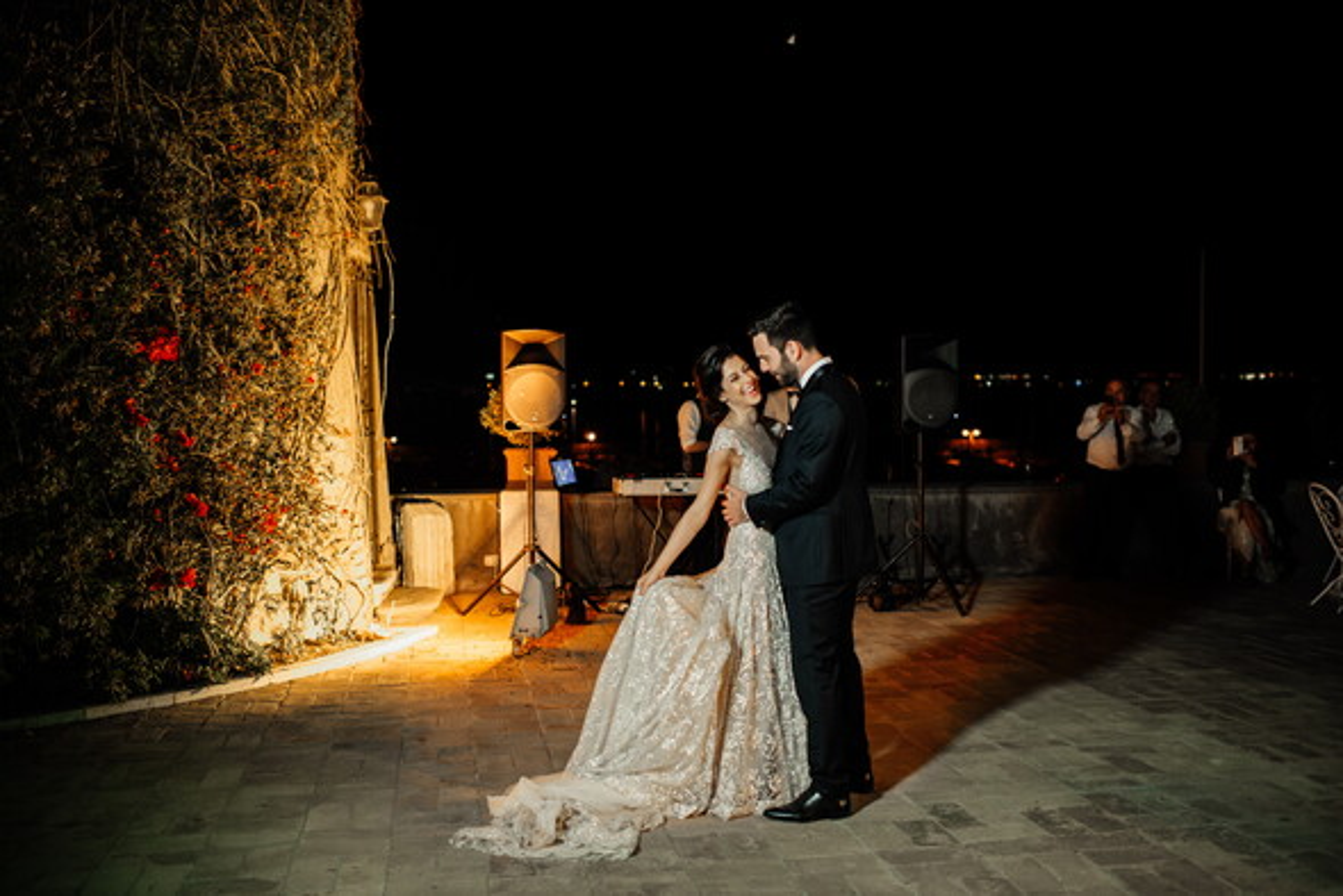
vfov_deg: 37.9
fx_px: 1306
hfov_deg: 54.4
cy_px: 448
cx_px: 672
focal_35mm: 35
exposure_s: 1/160
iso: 640
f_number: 2
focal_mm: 35
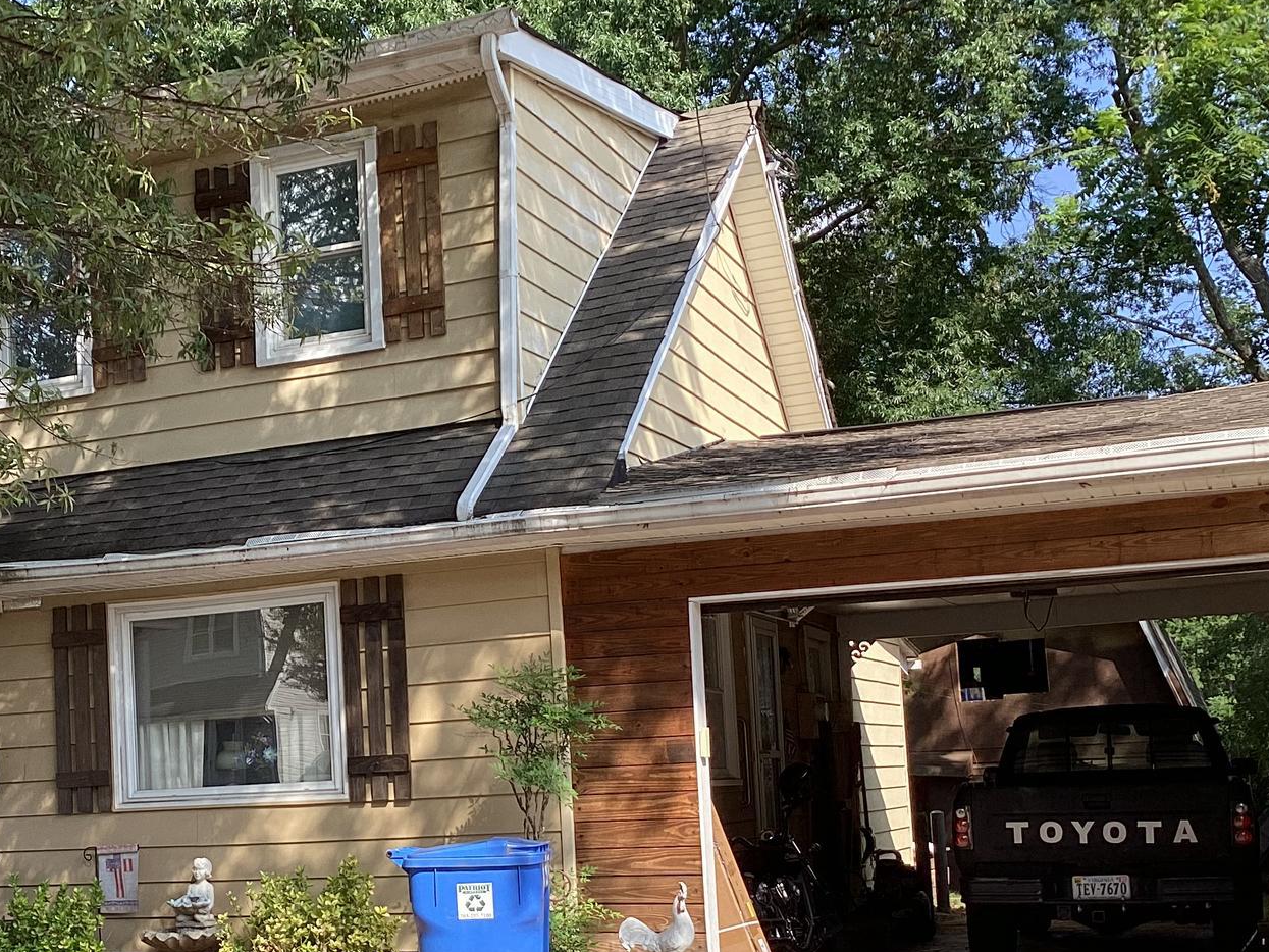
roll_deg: +1.0
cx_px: 337
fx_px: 1870
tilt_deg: +5.5
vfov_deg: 28.3
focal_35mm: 51
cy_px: 654
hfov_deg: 36.7
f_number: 2.4
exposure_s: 1/356
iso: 25
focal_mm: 3.3
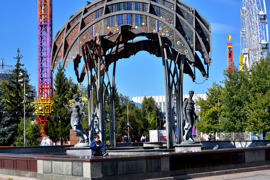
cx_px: 135
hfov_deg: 28.8
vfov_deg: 19.5
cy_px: 90
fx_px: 525
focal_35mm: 70
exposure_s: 1/80
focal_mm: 70
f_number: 16
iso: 100
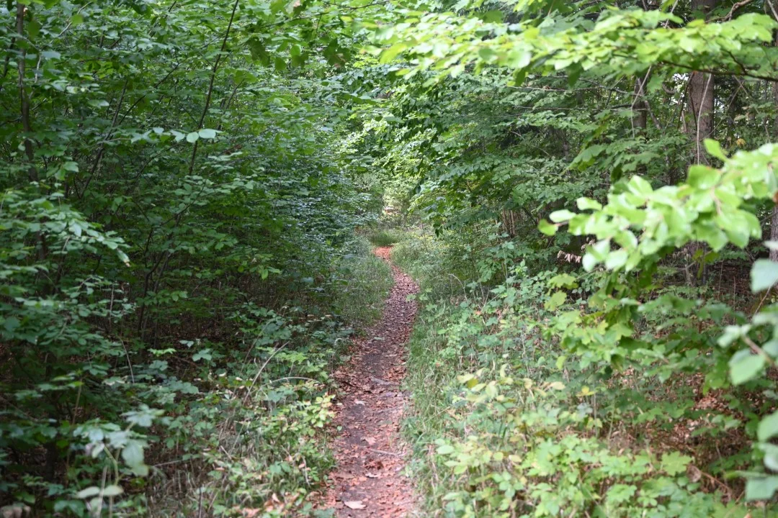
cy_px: 259
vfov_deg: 31.2
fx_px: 929
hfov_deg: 45.4
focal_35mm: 43
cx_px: 389
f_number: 4
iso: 1000
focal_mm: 43
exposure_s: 1/125
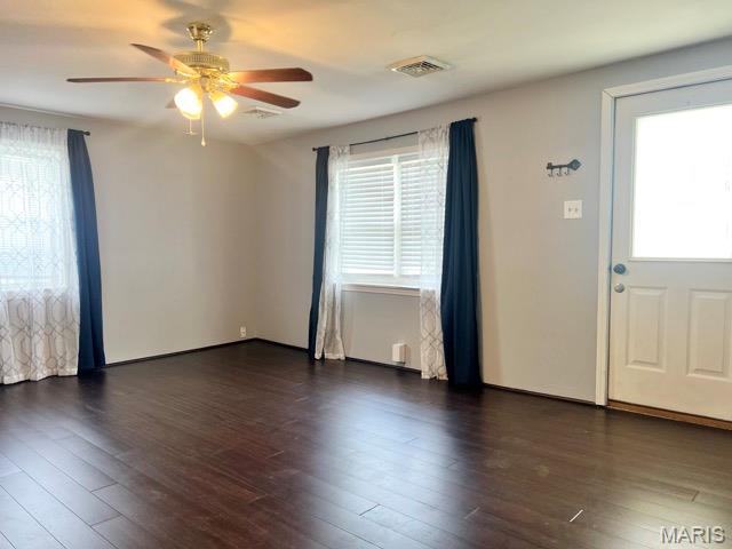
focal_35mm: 26
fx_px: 550
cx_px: 366
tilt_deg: -4.7
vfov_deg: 53.1
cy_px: 274
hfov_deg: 67.3
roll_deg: +1.2
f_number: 1.5
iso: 80
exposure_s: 1/60
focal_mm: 5.7
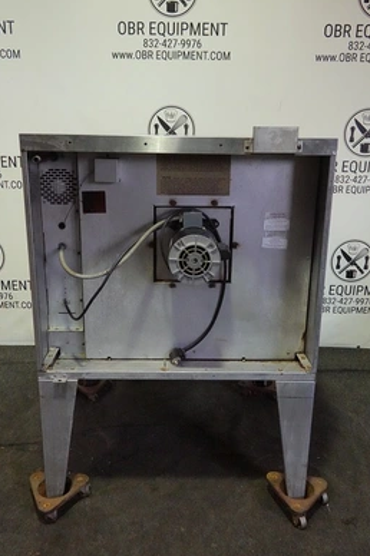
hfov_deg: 41.0
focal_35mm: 32
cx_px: 186
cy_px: 278
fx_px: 494
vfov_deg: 58.8
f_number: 5
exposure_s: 1/200
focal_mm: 11.52
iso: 3200
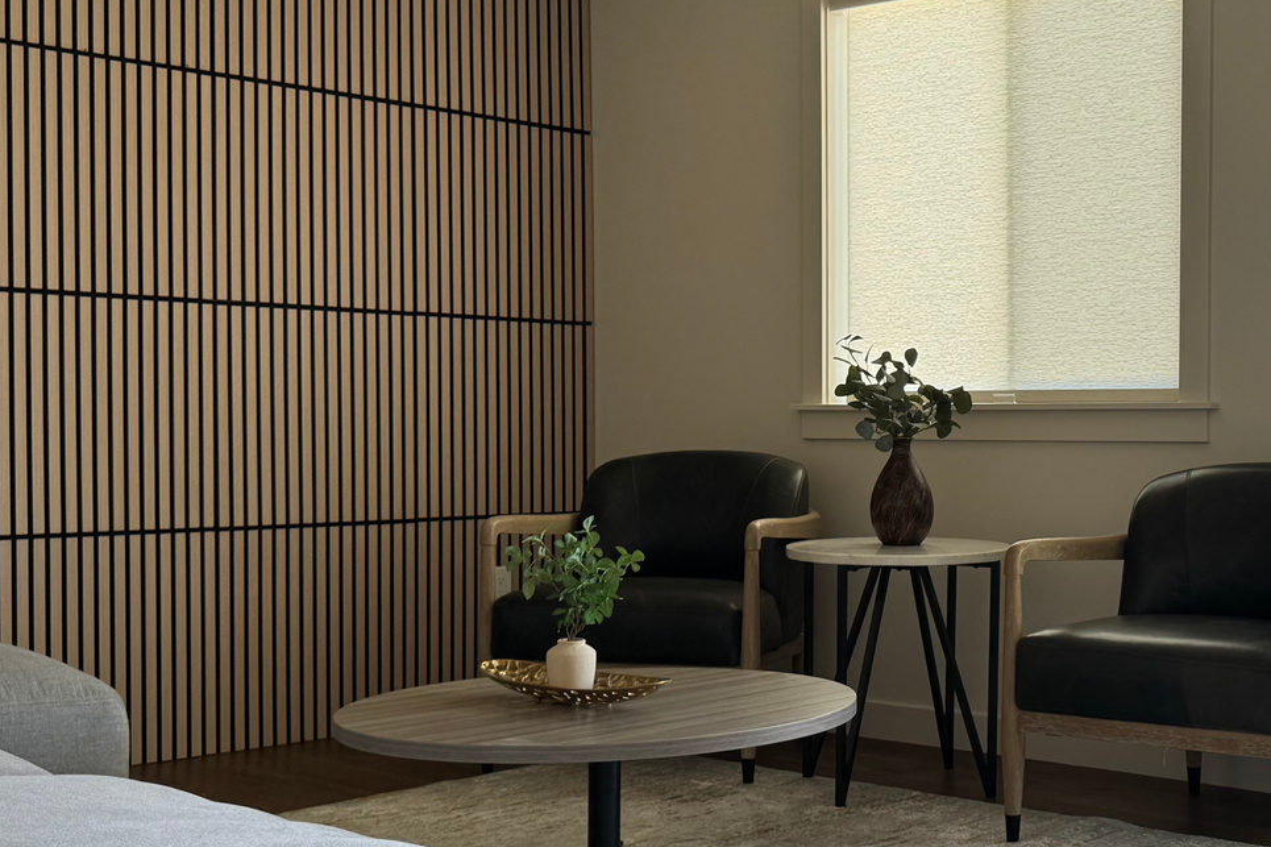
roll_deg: -0.2
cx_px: 1054
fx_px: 1871
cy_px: 457
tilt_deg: -1.7
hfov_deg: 36.0
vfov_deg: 25.5
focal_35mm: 53
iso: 64
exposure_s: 1/121
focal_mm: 6.76
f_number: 1.78
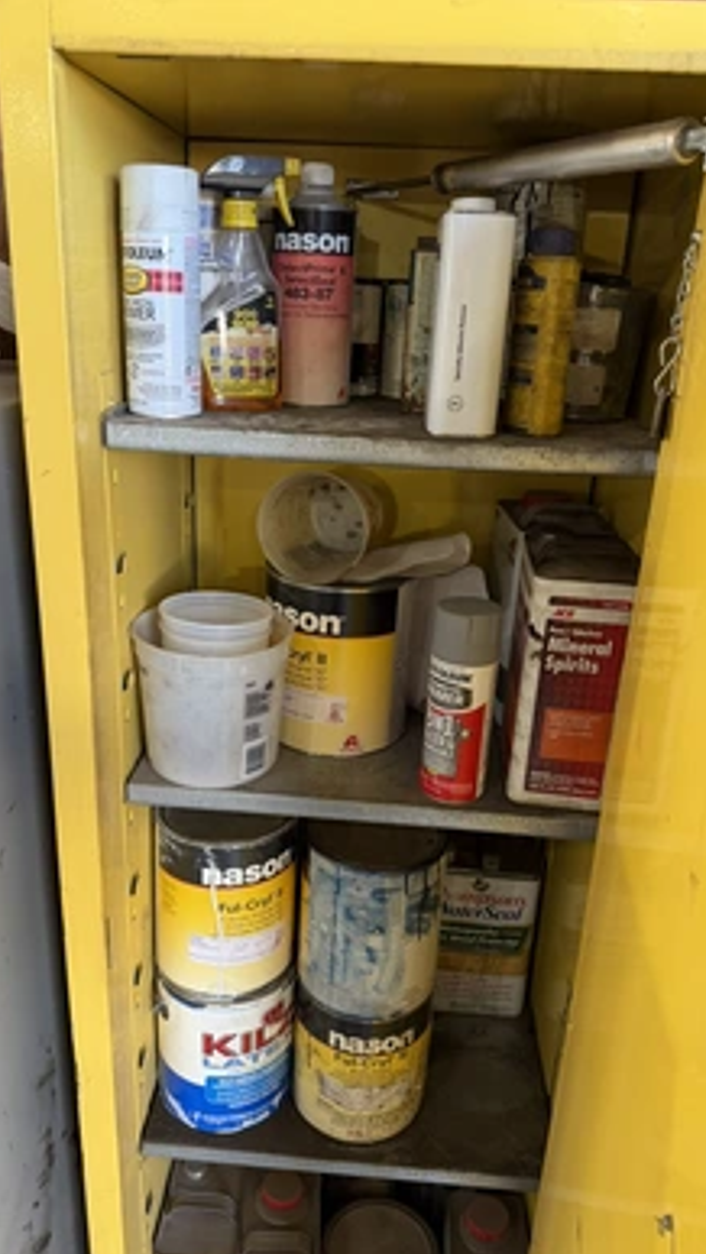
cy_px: 645
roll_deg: -4.3
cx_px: 340
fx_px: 898
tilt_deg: -21.4
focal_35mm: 27
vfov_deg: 69.8
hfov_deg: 42.9
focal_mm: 6.76
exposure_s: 1/121
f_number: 1.78
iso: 200
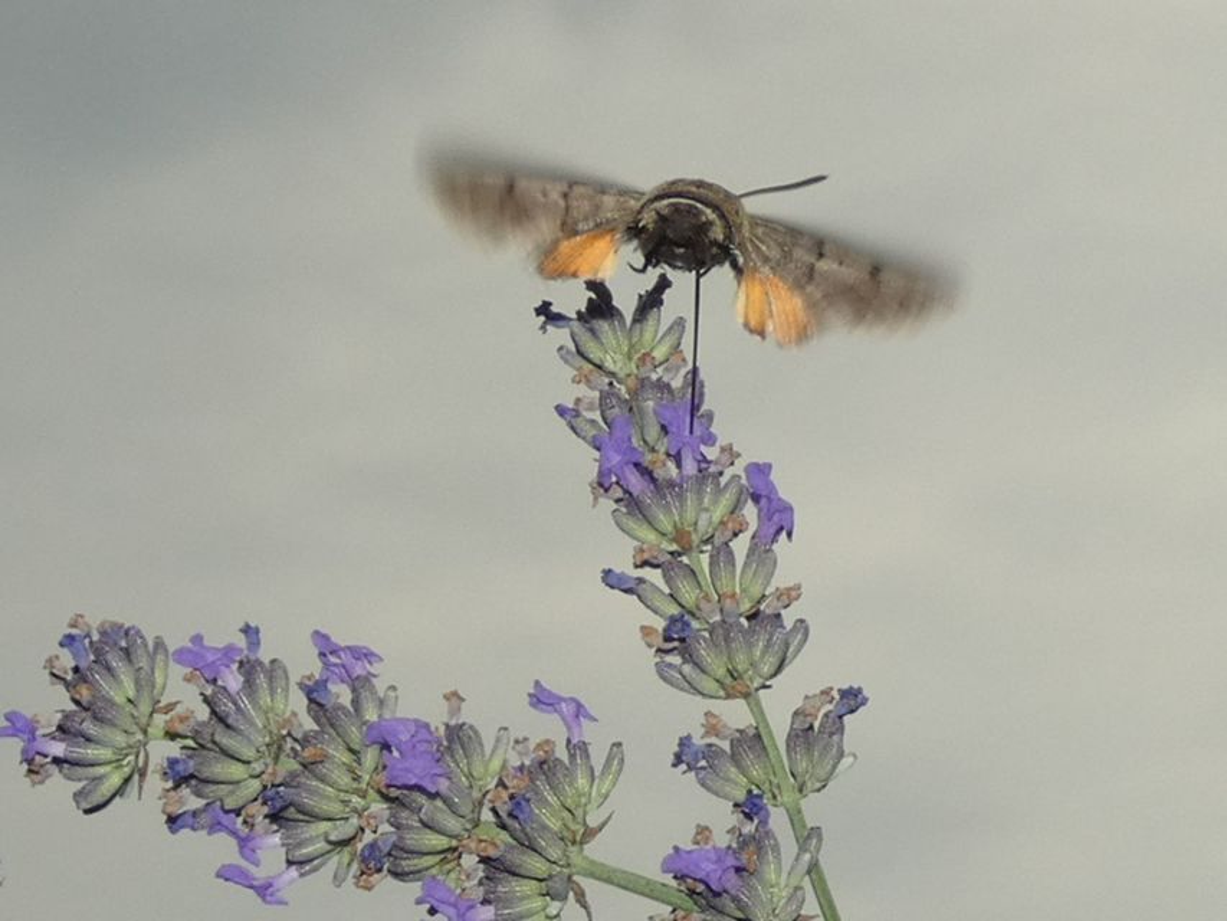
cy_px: 460
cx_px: 614
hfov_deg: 36.2
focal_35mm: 53
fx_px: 1879
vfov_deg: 27.5
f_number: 3.9
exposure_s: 1/800
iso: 80
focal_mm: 9.5
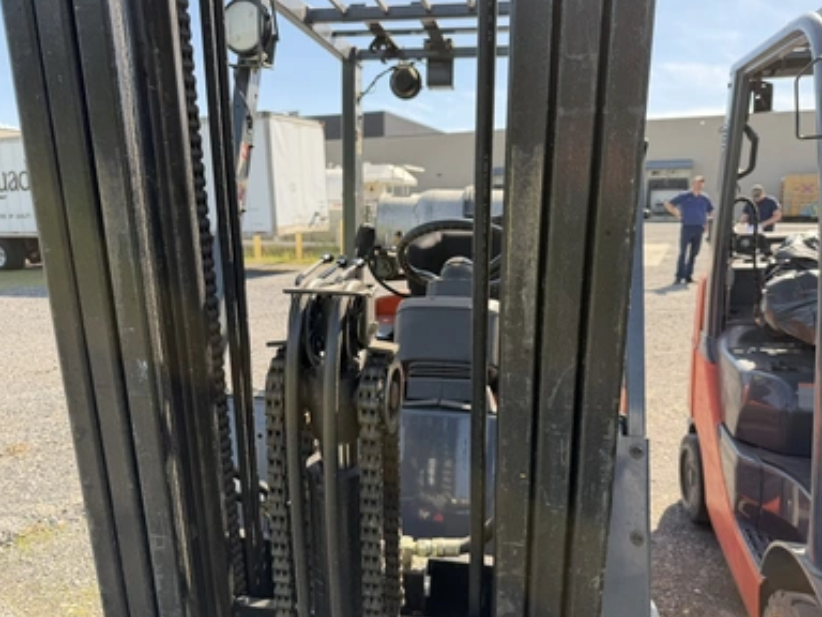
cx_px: 413
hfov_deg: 69.4
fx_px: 594
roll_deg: +1.9
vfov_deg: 54.9
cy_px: 306
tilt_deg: -12.2
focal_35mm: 25
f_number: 1.78
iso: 80
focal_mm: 6.76
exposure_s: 1/943
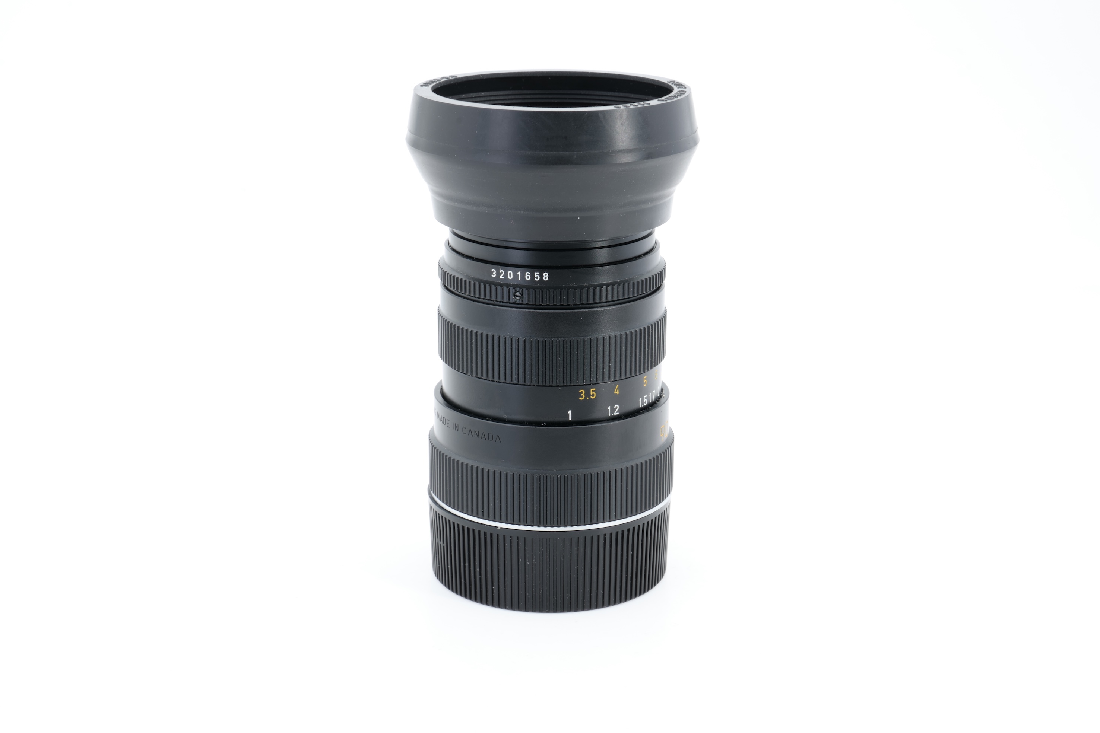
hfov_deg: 29.7
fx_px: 2078
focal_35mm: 68
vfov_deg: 20.0
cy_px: 366
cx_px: 550
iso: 50
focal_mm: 68
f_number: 20
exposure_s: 1/3.33
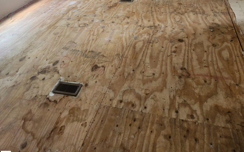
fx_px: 219
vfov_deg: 34.0
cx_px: 122
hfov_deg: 58.1
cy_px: -9
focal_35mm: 33
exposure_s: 1/60
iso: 160
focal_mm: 5.4
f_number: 1.8
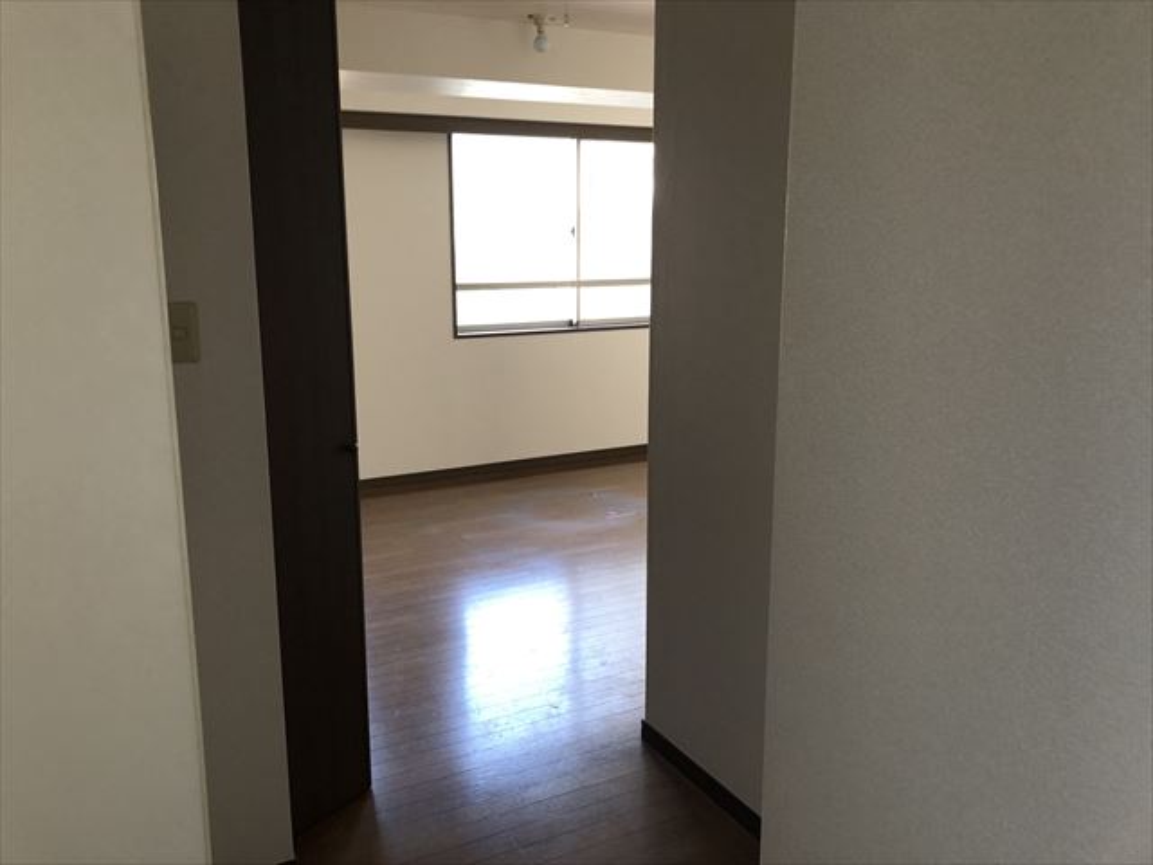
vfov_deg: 49.7
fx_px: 933
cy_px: 432
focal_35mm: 28
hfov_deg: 63.4
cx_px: 576
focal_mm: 3.99
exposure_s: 1/33
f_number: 1.8
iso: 40
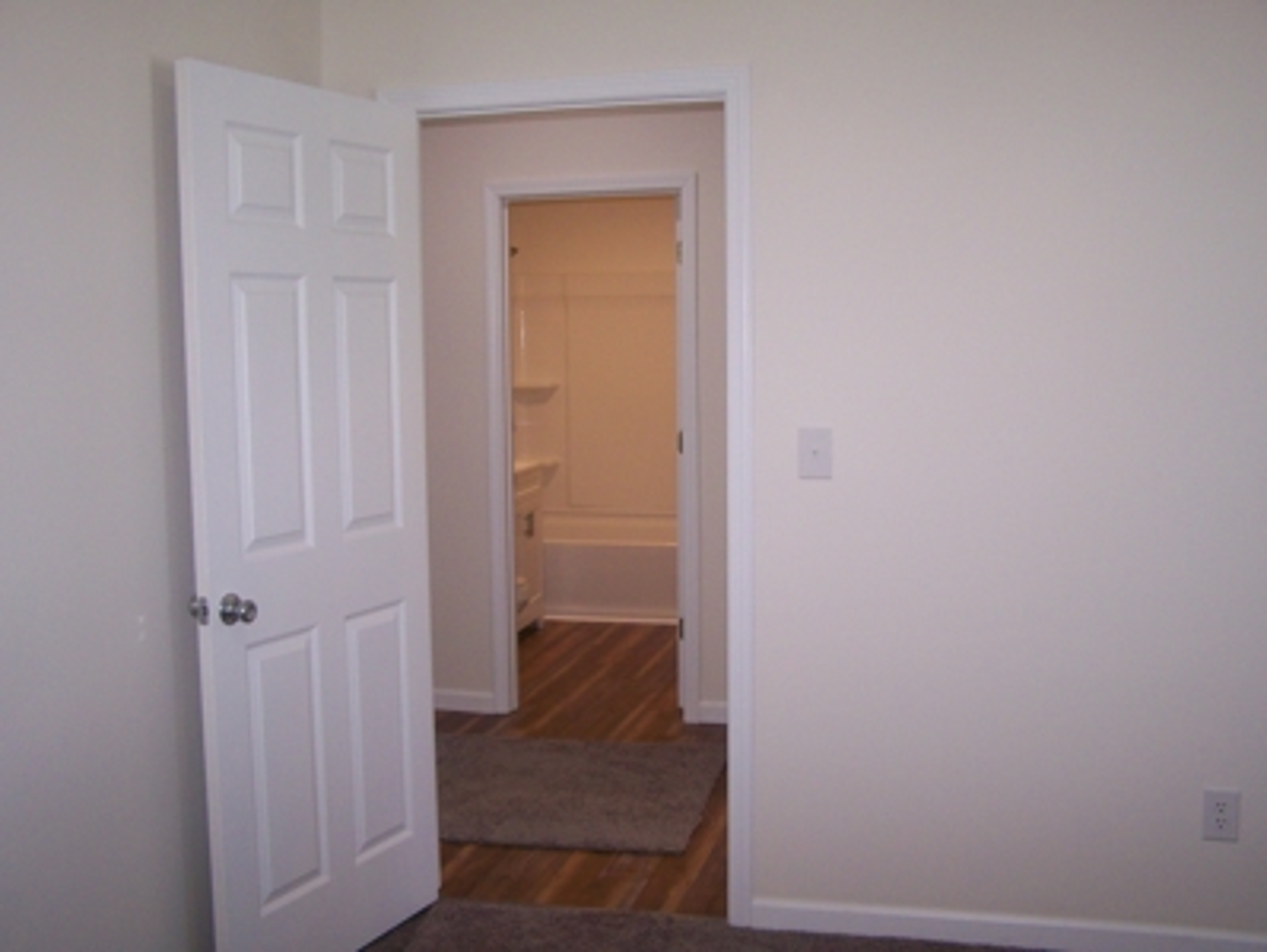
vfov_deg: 37.8
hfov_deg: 48.9
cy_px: 476
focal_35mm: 38
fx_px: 1392
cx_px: 634
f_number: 2.8
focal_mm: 6.3
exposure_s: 1/60
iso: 160
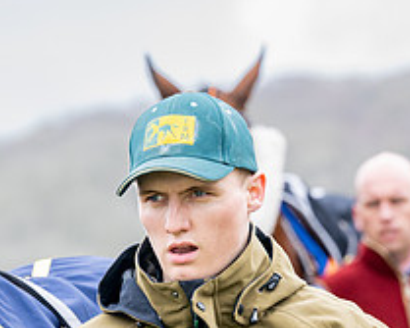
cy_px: 337
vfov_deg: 3.0
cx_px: 91
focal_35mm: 519
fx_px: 6295
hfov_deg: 3.7
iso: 400
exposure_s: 1/500
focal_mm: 150
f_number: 5
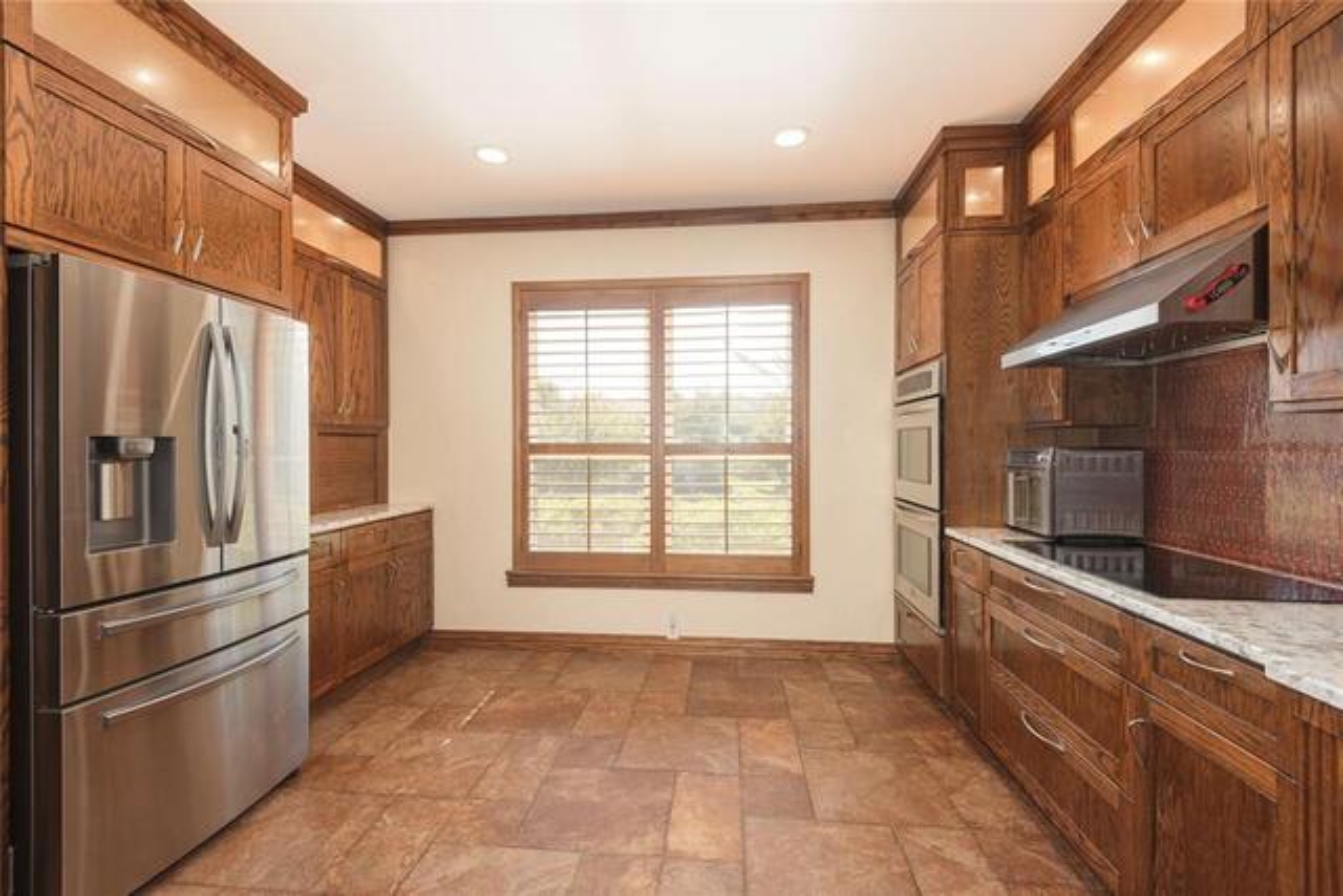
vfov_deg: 73.8
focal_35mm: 16
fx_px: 597
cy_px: 448
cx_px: 672
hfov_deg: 96.7
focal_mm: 16
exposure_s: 1/8
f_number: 7.1
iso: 100
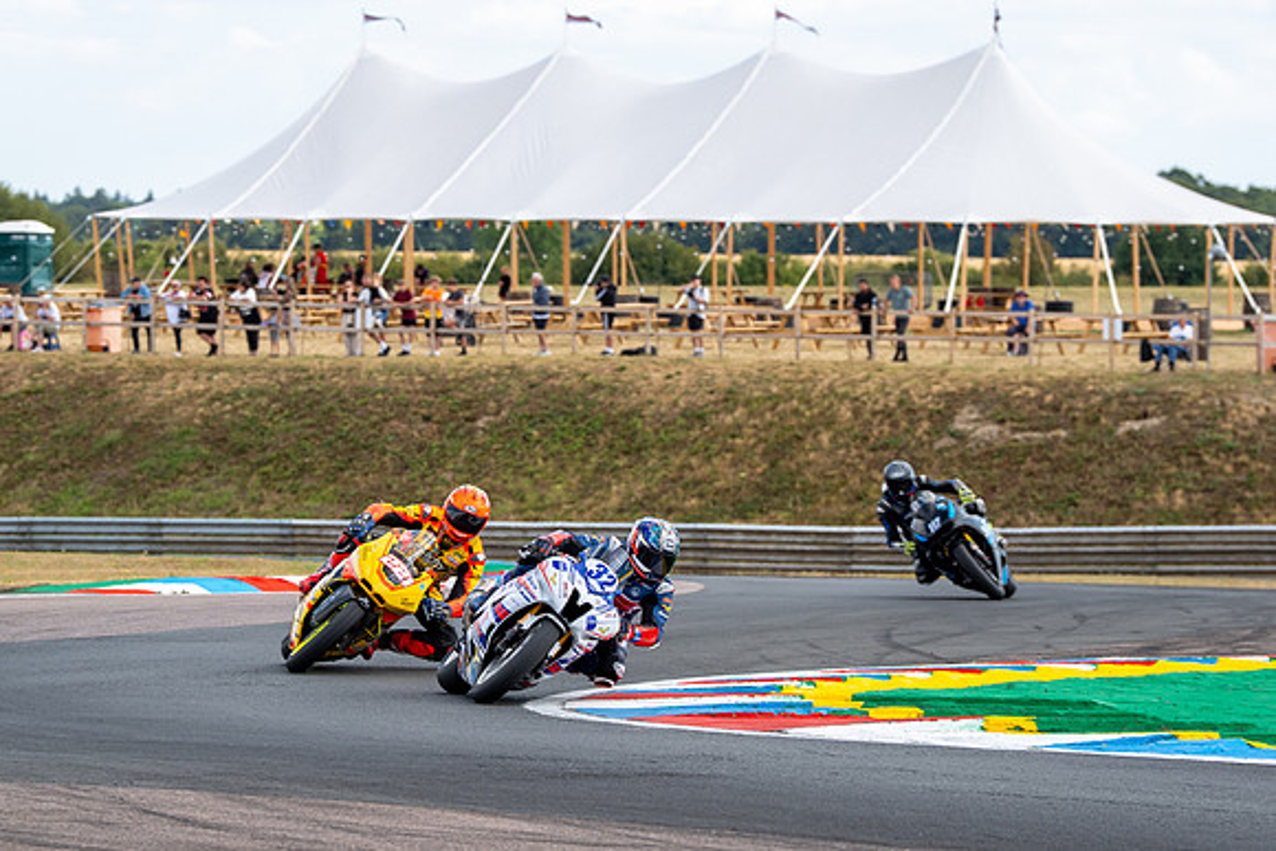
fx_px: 8384
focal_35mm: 237
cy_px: 348
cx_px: 522
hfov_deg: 8.7
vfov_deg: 5.8
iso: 125
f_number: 6.3
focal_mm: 200
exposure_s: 1/400
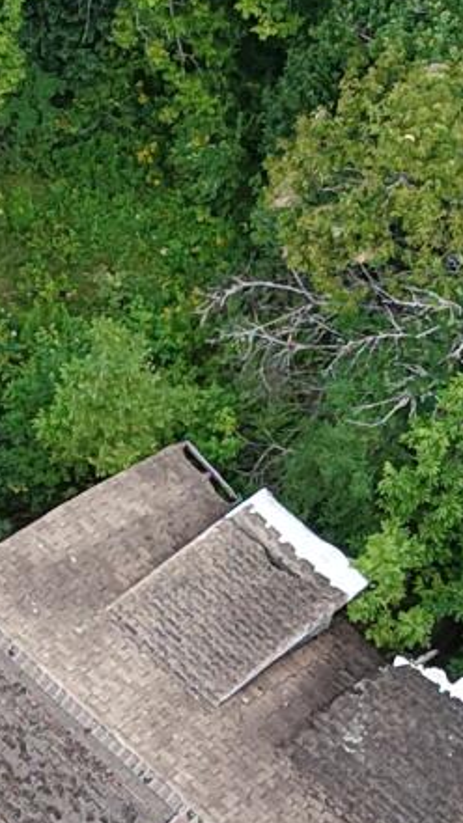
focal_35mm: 178
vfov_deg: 12.1
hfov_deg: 6.8
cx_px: 11
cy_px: 405
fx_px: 3886
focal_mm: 8.67
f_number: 1.8
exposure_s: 1/640
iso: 100
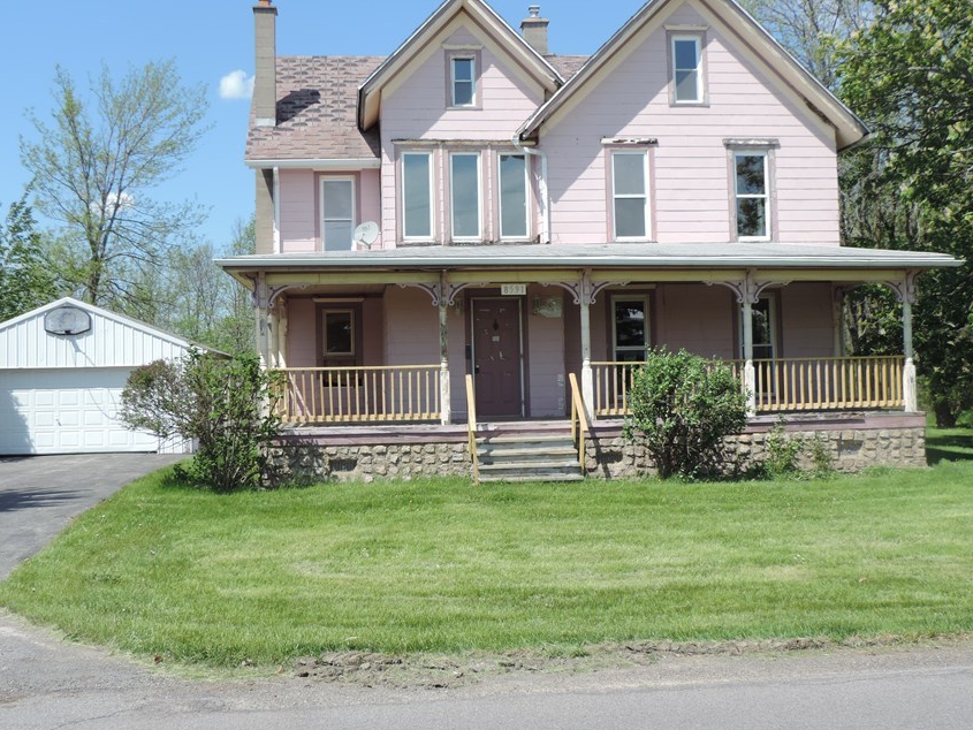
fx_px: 1124
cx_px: 431
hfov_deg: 46.7
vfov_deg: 35.9
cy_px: 329
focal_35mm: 40
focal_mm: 5.8
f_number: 3.2
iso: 80
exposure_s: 1/1000
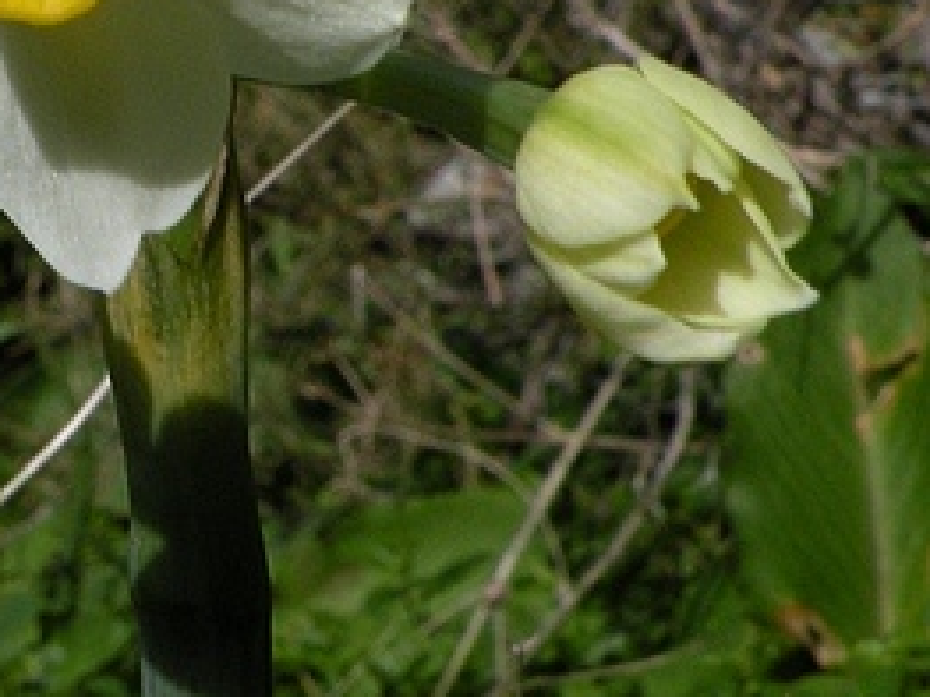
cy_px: 11
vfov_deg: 11.5
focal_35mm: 128
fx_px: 3437
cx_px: 81
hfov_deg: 15.2
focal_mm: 7.4
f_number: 7.1
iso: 64
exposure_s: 1/282
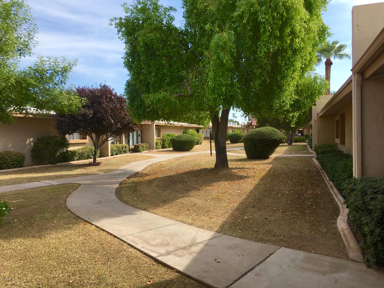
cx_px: 192
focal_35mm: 29
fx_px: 322
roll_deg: +1.3
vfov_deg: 48.2
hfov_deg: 61.7
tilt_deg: -2.6
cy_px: 144
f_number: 2.2
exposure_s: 1/1040
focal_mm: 4.15
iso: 25
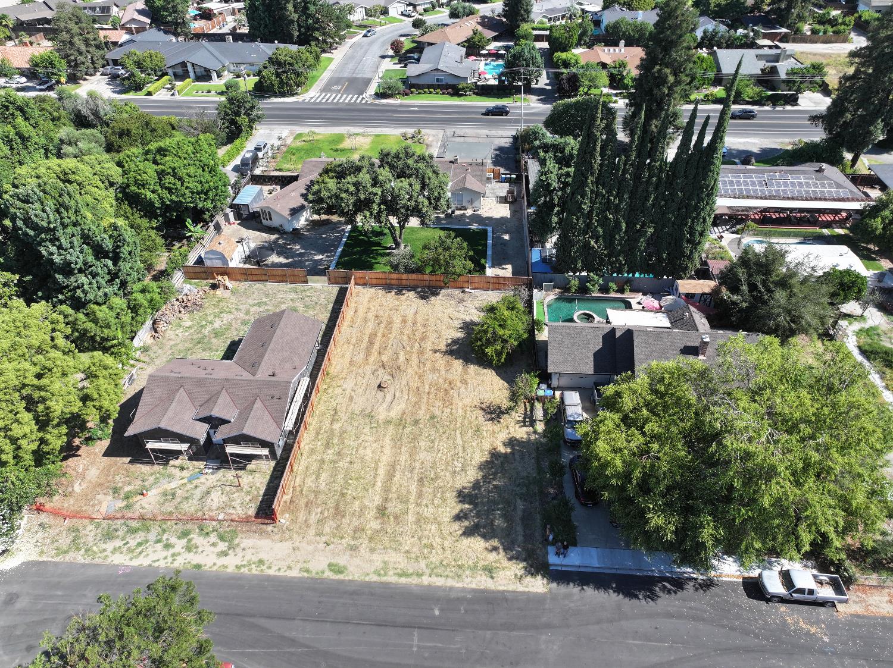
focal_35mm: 24
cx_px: 446
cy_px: 334
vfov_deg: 56.8
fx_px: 619
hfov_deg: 71.6
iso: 100
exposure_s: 1/800
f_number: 2.8
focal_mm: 12.29
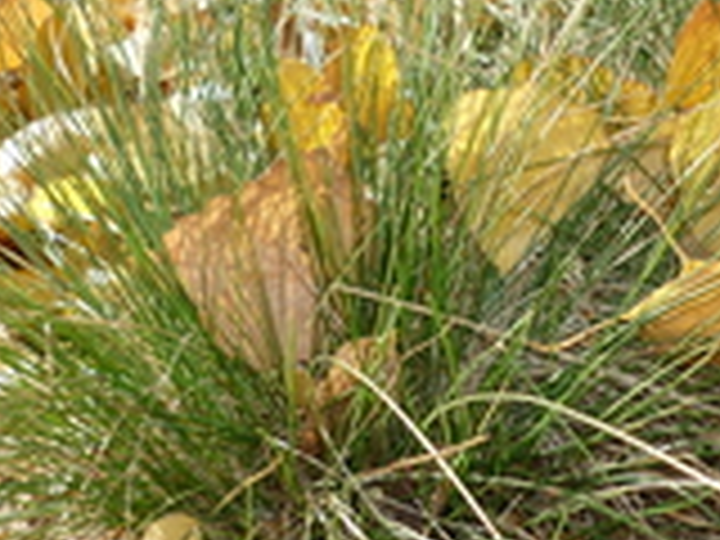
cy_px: 292
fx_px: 1934
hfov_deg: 20.8
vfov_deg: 15.9
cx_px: 580
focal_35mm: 93
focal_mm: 5.5
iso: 100
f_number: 2.8
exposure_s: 1/400
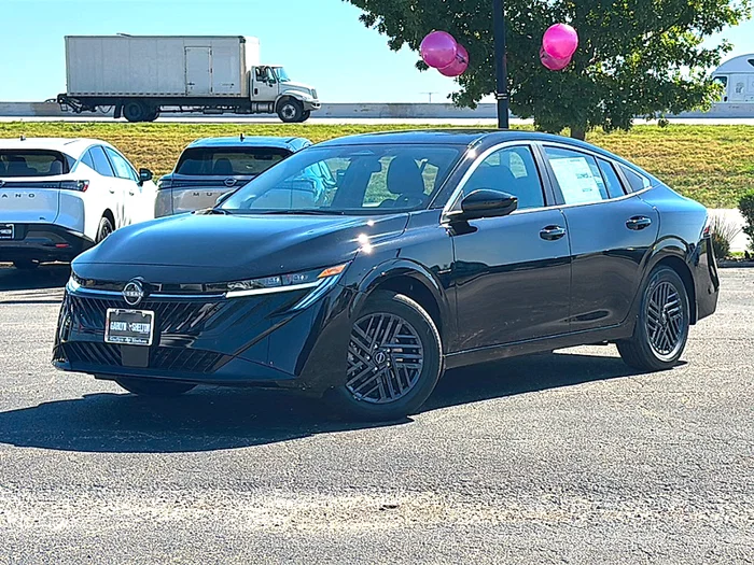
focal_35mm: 66
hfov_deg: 29.4
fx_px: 1438
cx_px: 377
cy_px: 282
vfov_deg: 22.3
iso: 80
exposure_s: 1/3390
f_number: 1.78
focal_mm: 6.86
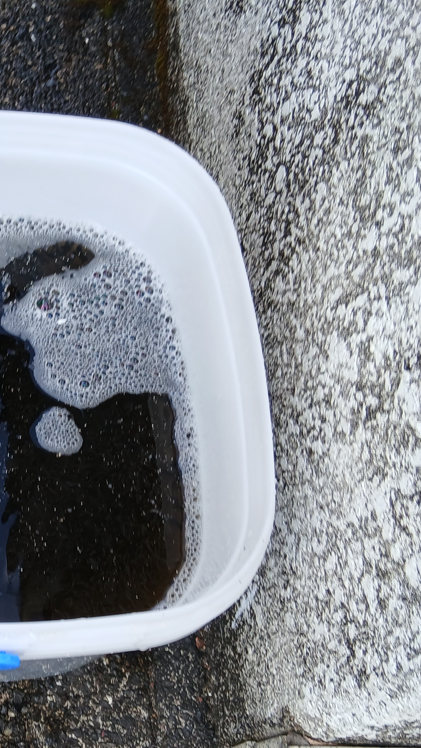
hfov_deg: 21.1
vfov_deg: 39.1
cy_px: 414
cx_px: -87
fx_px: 1052
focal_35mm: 53
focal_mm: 3.86
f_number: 1.8
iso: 32
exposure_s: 1/120
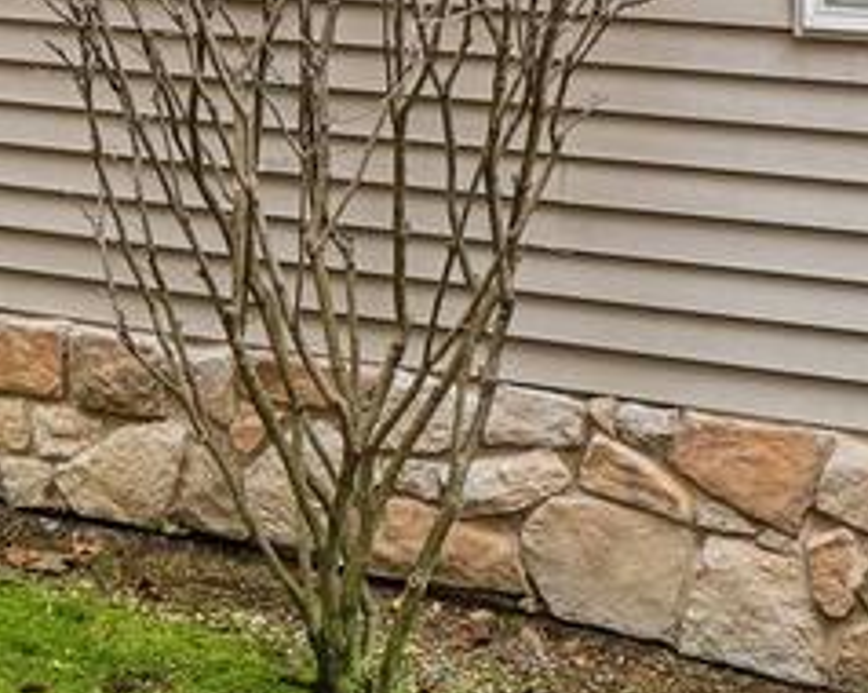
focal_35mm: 96
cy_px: -252
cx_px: -237
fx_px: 2453
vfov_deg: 15.2
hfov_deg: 18.7
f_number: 8
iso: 100
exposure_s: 1/15
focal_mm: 16.8
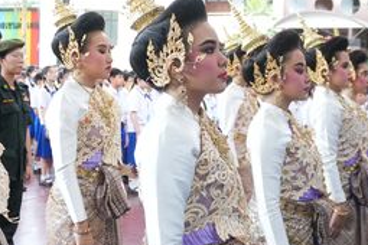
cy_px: 140
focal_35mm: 74
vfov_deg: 18.4
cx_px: 176
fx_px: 758
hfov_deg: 27.3
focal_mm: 21
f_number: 4
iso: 2500
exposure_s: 1/250
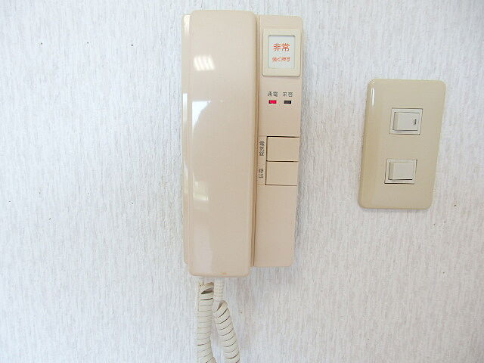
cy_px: 182
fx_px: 350
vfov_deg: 54.9
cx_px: 242
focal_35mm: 25
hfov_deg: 69.4
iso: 200
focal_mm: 4.5
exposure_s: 1/30
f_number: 3
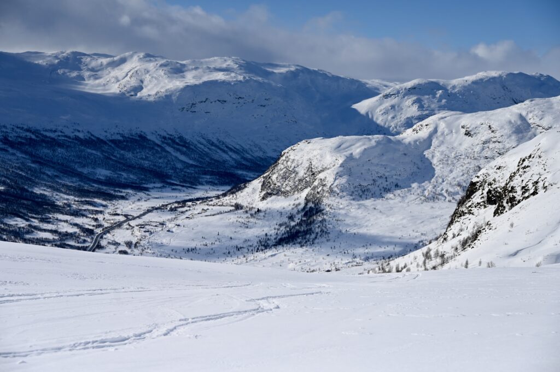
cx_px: 280
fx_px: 1010
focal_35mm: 65
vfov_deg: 20.9
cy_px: 186
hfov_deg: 31.0
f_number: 6
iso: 320
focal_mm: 65
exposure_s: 1/5000
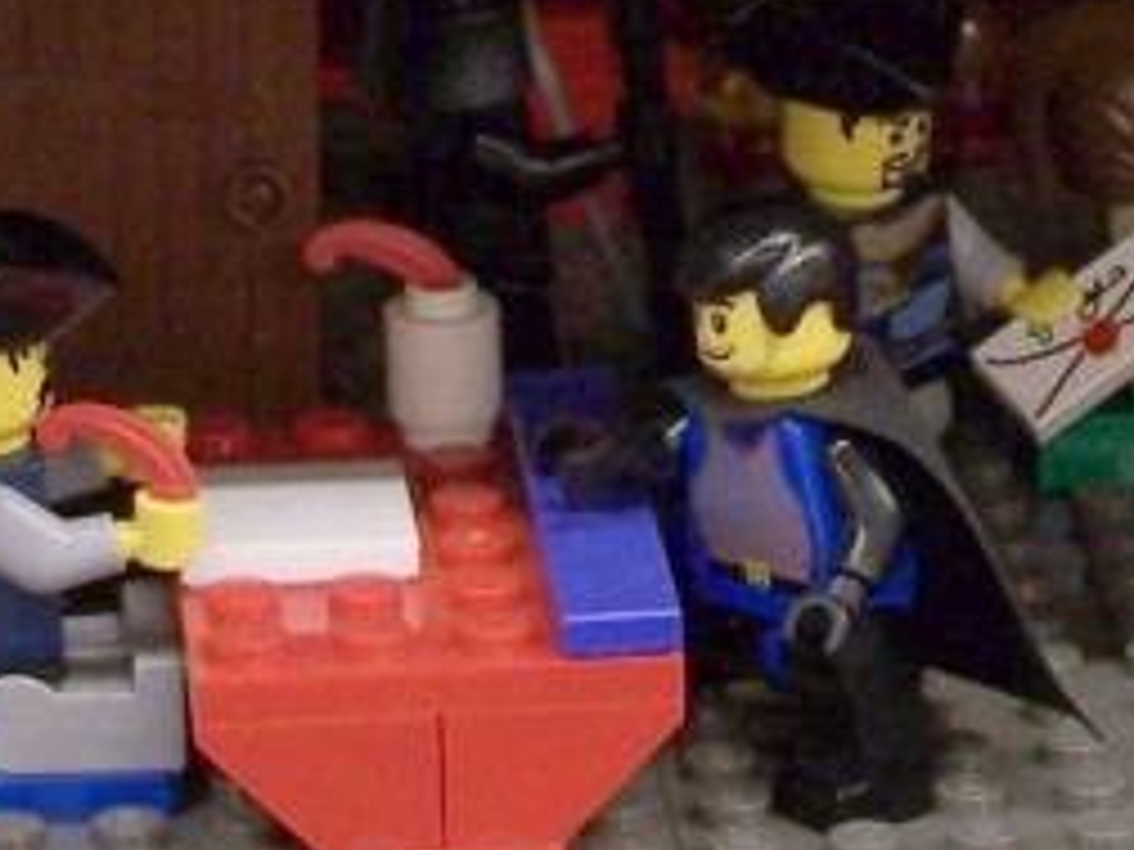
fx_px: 12514
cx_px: 1305
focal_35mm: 382
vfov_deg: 3.9
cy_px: -747
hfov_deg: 5.2
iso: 80
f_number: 3.2
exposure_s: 1/2
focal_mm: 15.6
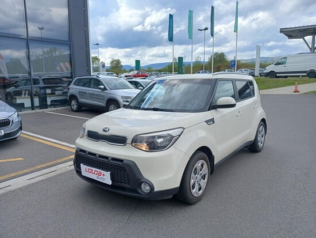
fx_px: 237
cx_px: 158
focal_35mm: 26
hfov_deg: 67.3
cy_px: 119
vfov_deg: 53.1
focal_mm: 3.98
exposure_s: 1/299
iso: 20
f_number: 1.8
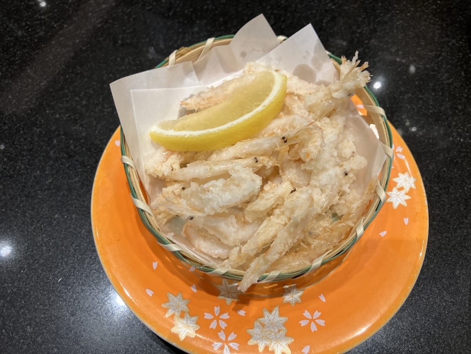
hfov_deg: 63.4
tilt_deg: -60.6
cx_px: 236
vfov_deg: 49.7
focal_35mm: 28
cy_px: 177
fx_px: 381
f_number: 1.8
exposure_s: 1/120
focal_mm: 3.99
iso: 64
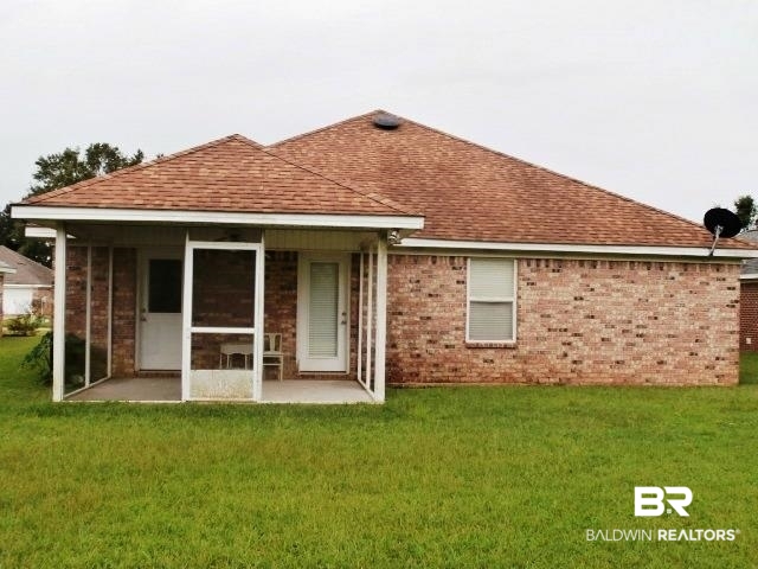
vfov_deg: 37.7
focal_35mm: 38
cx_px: 379
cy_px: 284
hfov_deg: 49.0
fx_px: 832
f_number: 9.9
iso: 100
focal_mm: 6.67
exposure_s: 1/50
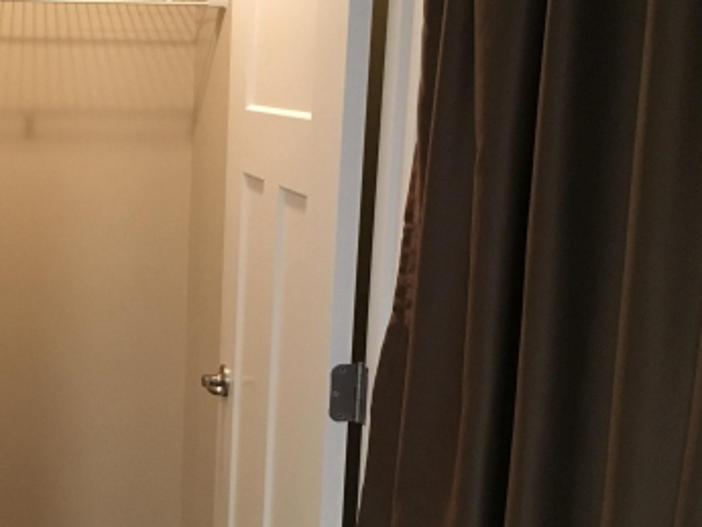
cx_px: 143
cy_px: 287
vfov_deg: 26.1
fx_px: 1136
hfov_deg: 33.4
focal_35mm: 56
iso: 200
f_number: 2.2
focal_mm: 4.15
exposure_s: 1/15
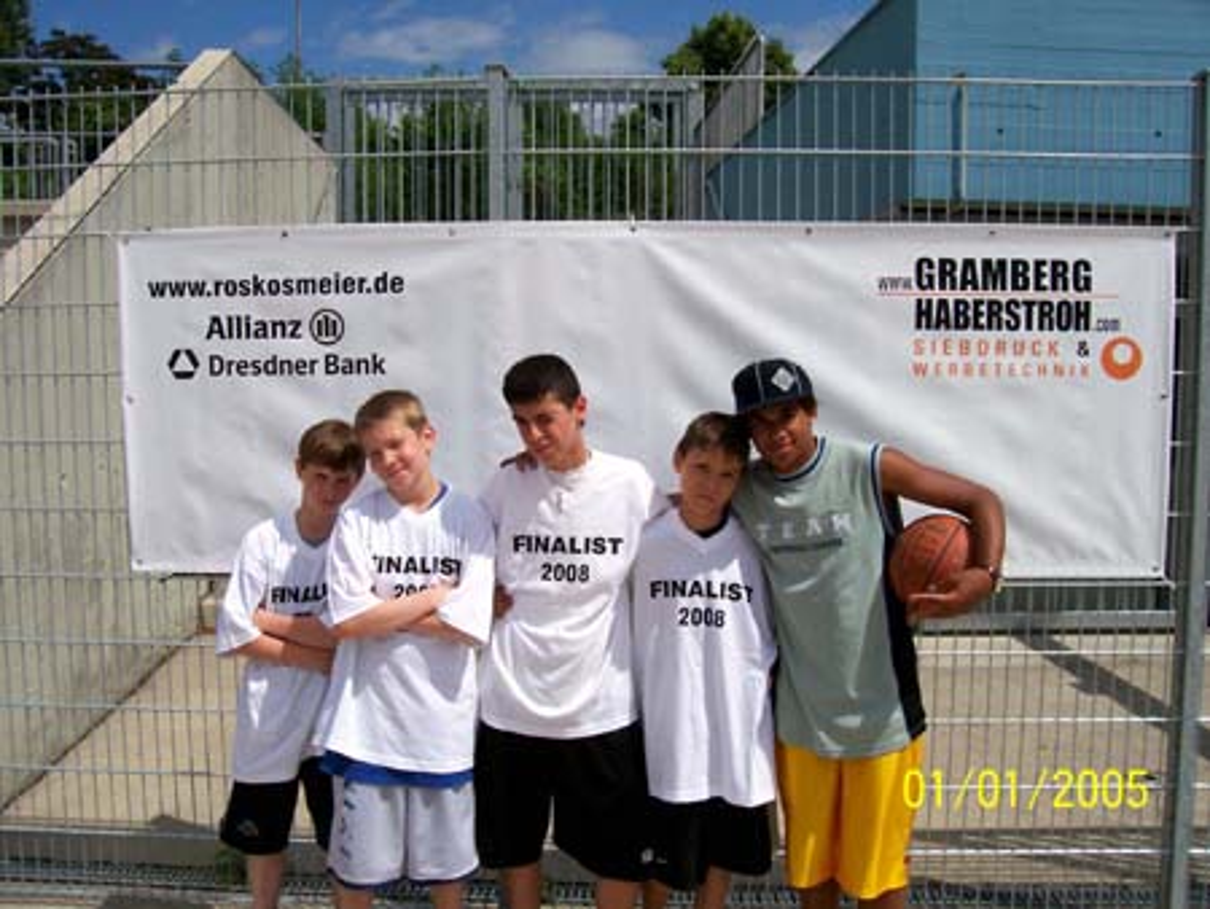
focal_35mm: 34
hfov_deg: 53.9
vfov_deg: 41.8
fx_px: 1189
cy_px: 454
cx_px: 605
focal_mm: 5.6
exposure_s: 1/1401
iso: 80
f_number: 5.1
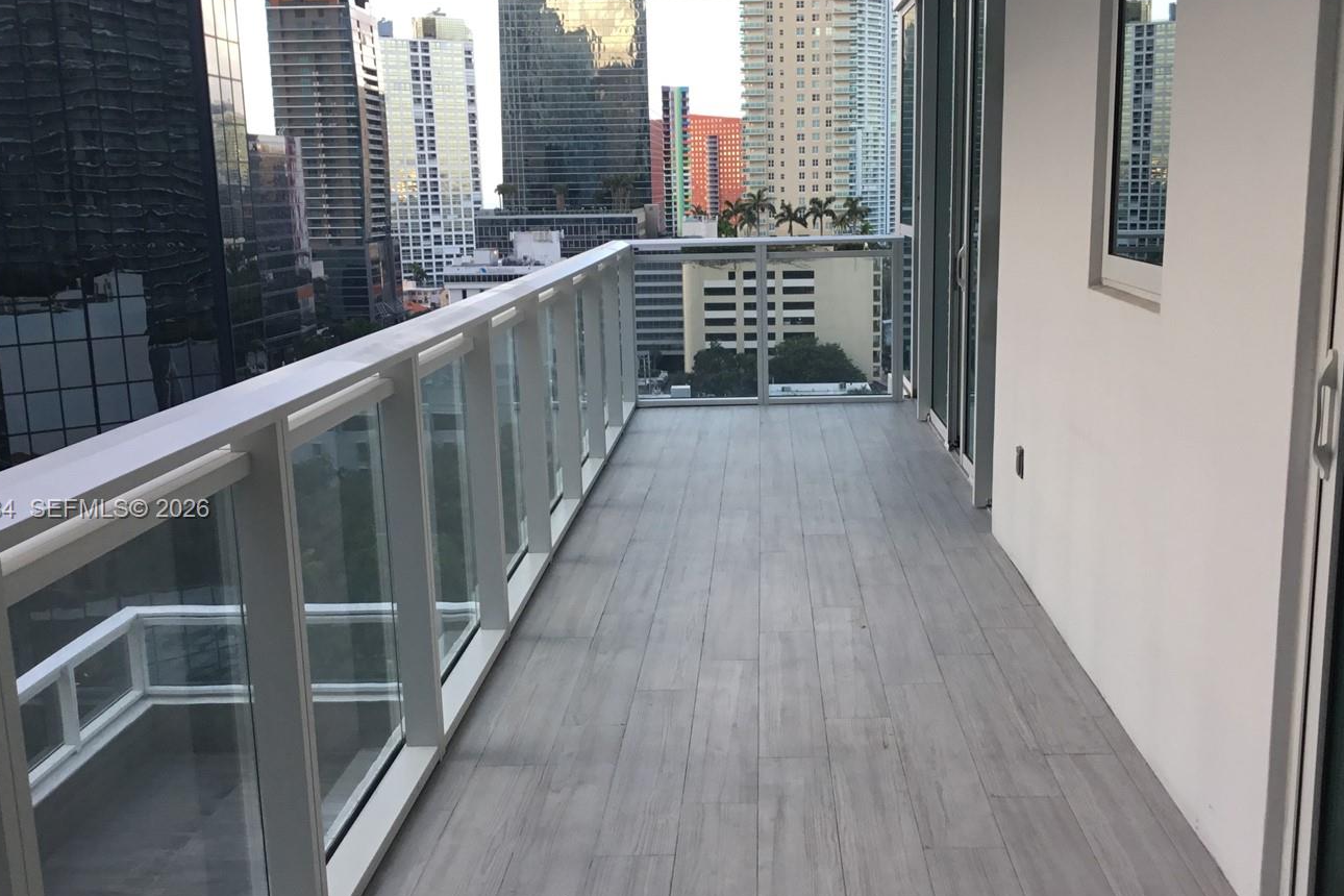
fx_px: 1493
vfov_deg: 33.4
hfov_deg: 48.4
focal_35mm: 40
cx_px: 719
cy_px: 511
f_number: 2.4
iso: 40
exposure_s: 1/120
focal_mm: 3.3
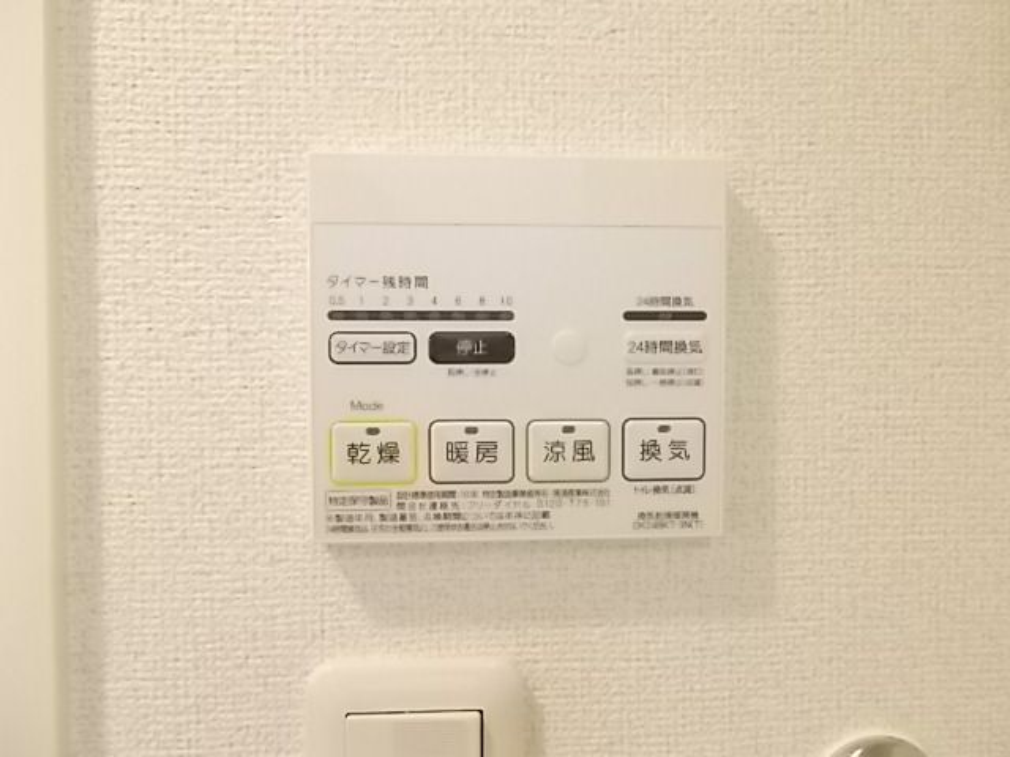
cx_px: 505
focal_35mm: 26
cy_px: 378
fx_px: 759
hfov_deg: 67.3
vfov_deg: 53.1
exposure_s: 1/40
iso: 800
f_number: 3.2
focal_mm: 4.6
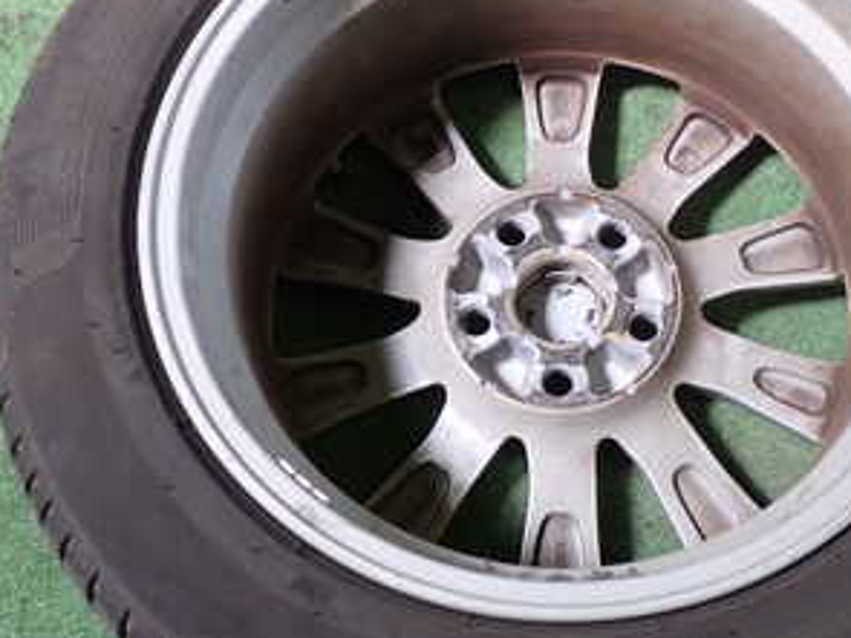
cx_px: 557
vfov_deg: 24.0
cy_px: 292
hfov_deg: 31.5
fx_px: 1499
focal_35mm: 61
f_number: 2.3
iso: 200
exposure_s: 1/60
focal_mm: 5.4
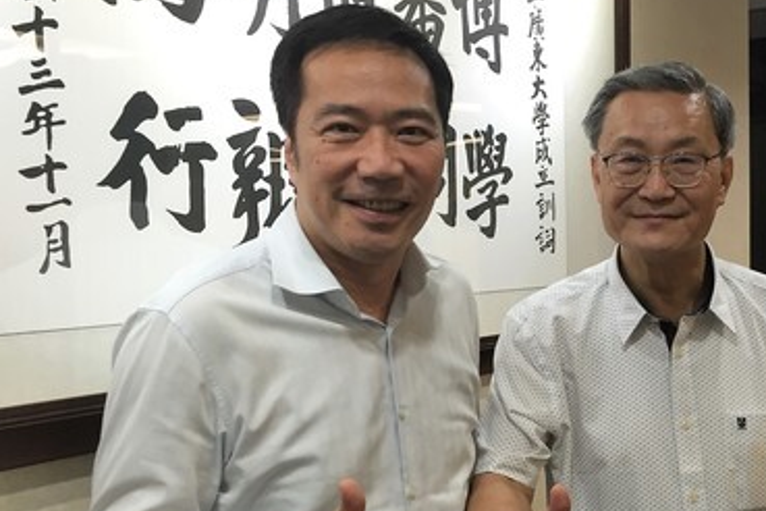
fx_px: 1043
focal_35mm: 49
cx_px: 590
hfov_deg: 39.1
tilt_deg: -3.3
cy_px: 337
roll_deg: +0.6
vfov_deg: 27.4
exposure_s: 1/30
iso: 80
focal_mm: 4.15
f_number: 2.2
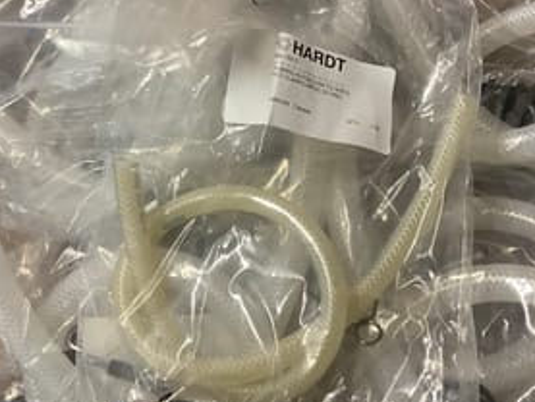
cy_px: 113
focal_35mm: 56
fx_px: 866
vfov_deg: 25.9
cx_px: 294
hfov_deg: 34.3
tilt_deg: -61.6
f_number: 2.4
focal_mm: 3.3
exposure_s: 1/50
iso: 250
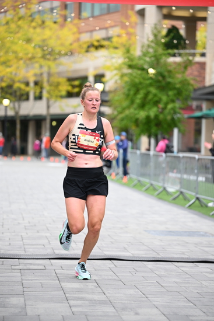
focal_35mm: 110
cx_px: 107
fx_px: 980
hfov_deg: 12.5
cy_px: 160
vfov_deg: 18.6
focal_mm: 110
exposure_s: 1/1250
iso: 1600
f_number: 2.8
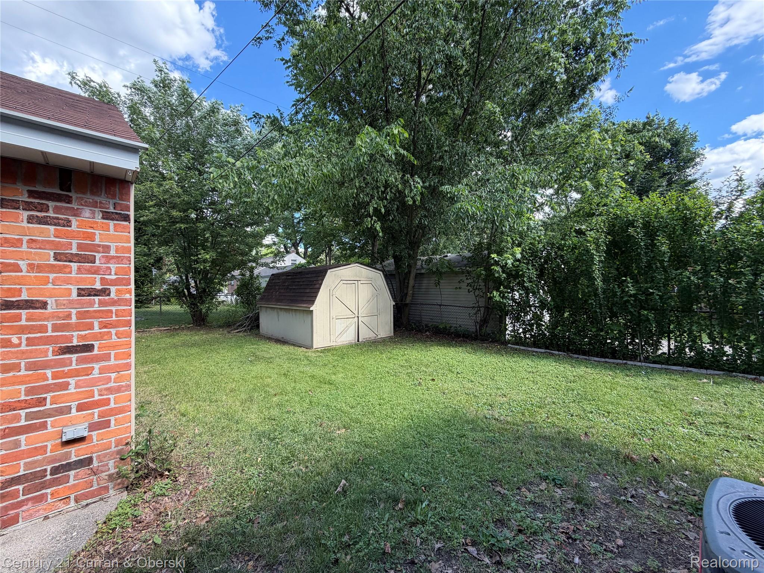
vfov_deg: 85.7
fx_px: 309
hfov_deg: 102.1
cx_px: 382
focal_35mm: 14
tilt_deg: +0.7
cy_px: 286
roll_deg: +1.1
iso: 64
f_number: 2.2
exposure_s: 1/209
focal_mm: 2.22
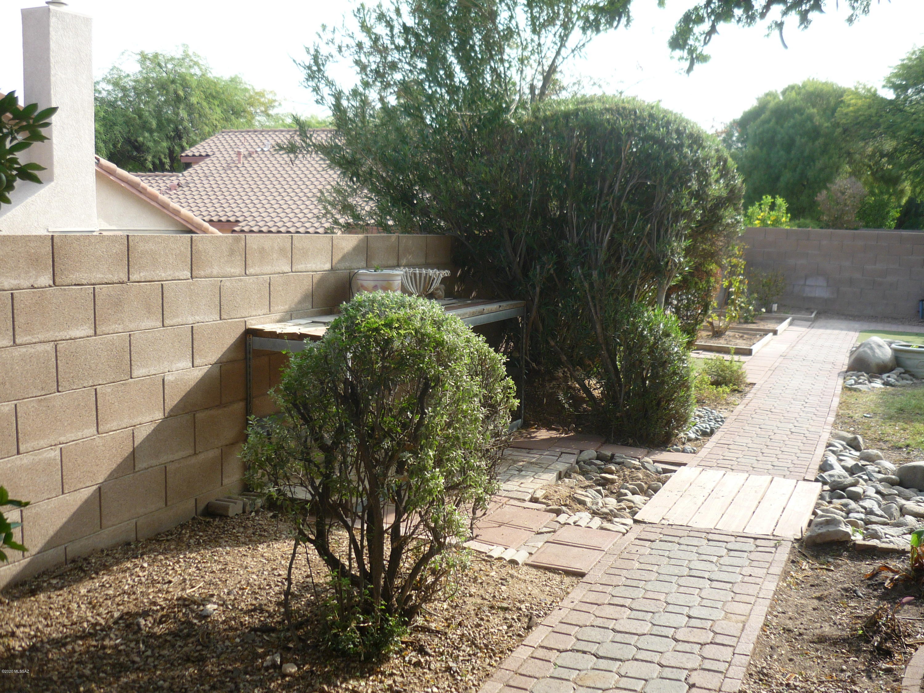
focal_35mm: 33
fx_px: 881
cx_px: 462
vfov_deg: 42.9
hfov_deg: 55.4
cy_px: 346
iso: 100
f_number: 2.8
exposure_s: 1/320
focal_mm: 5.5
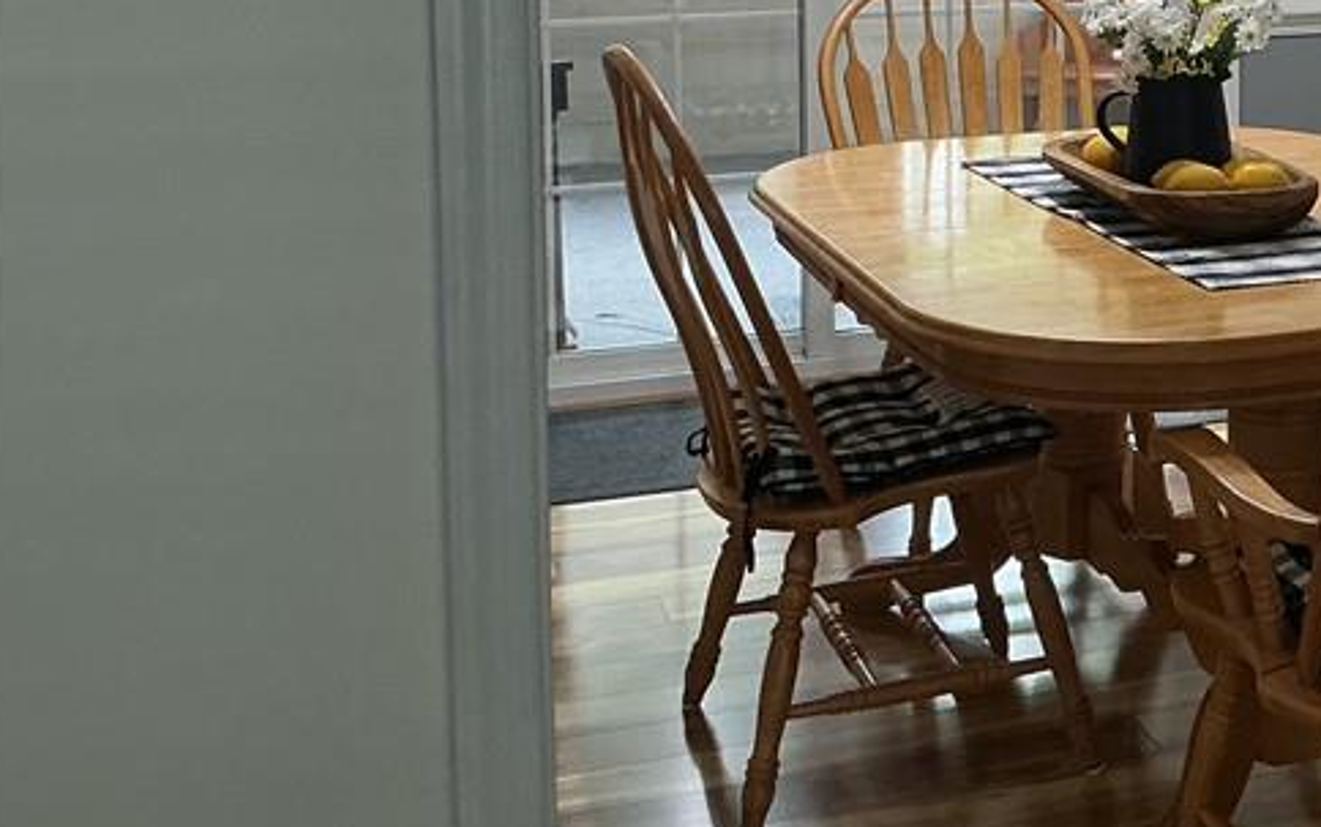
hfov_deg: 29.1
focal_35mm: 65
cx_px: 1381
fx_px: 2341
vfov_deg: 19.4
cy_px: -27
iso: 125
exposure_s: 1/60
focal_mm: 3
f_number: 1.8
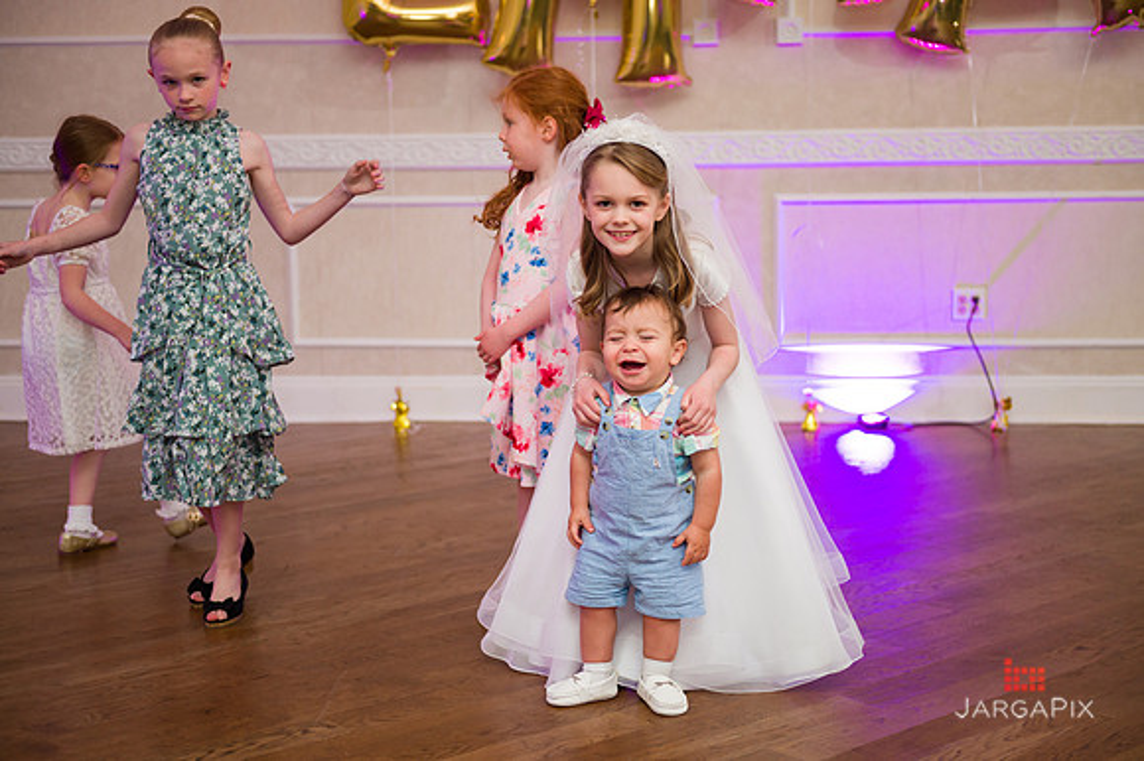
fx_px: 1588
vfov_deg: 27.0
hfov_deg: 39.6
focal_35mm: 50
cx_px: 572
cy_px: 380
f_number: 3.2
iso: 1250
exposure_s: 1/200
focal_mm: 50
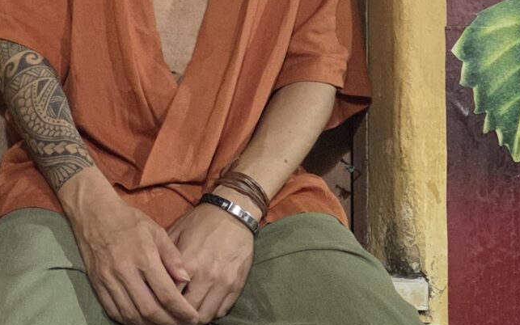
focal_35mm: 97
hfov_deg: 20.3
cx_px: -79
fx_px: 1375
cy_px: 102
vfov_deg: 13.5
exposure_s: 1/60
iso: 1600
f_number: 1.8
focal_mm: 5.4
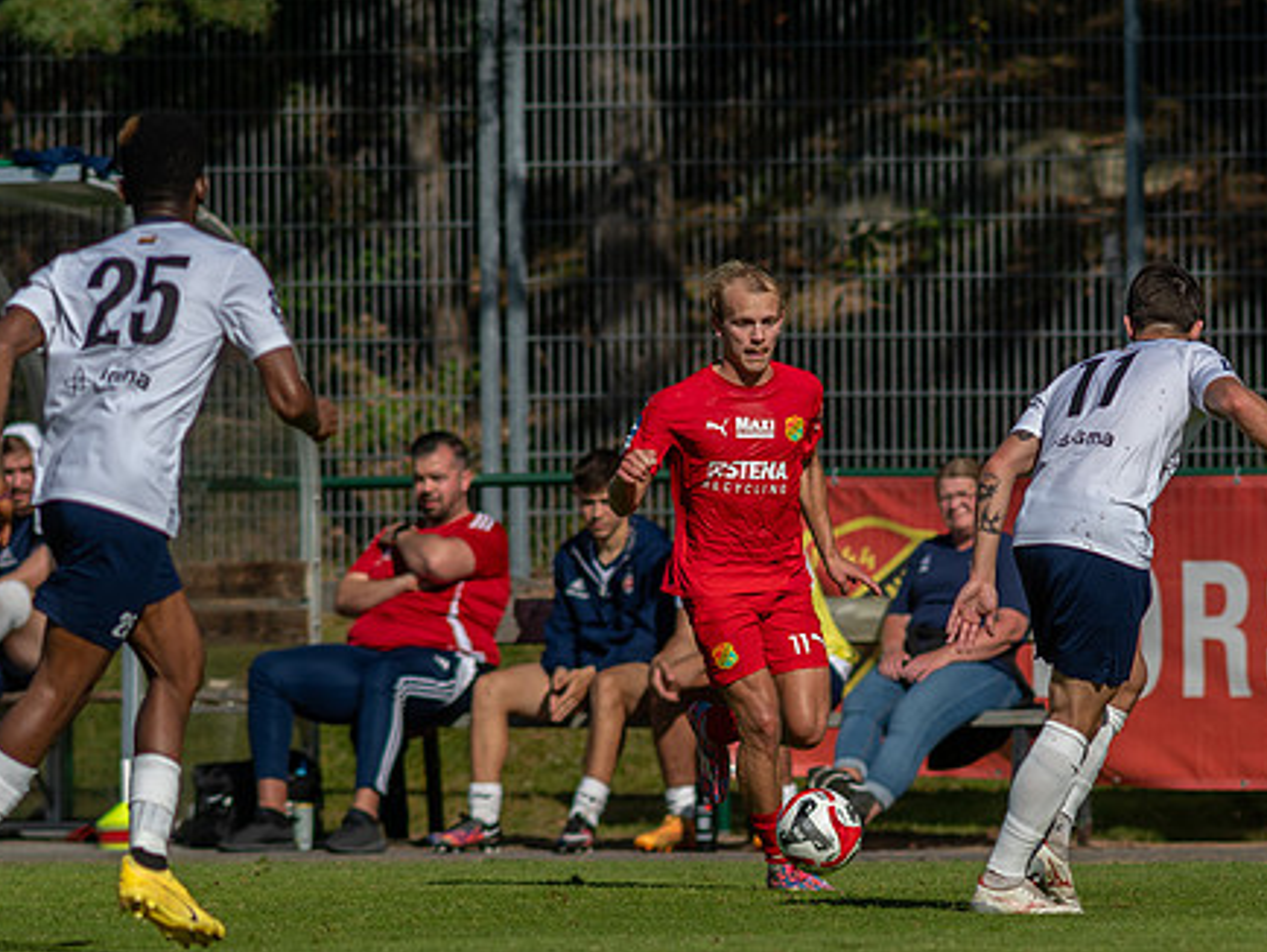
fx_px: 25928
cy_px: 646
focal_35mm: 708
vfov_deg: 2.1
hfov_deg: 2.8
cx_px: 692
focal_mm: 300
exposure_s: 1/2000
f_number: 3.5
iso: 125
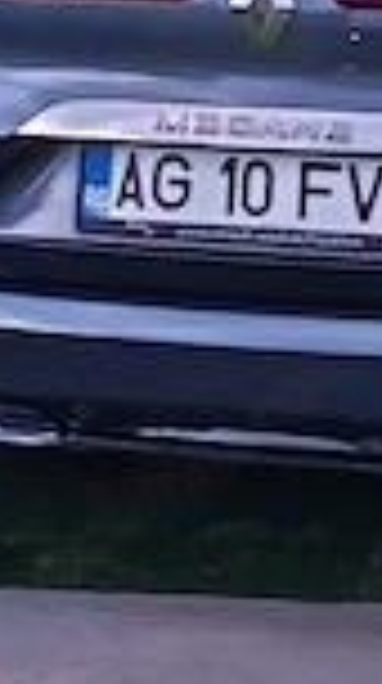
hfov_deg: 8.7
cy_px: -130
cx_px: 328
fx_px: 2496
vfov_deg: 15.1
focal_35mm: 138
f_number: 1.75
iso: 20000
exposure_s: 1/14.3
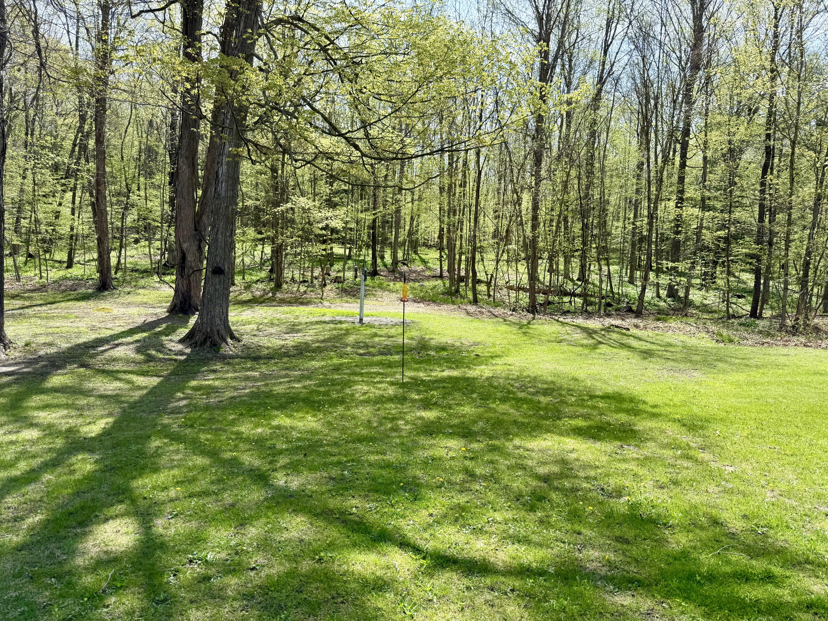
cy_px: 310
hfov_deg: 71.6
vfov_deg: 56.8
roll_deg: -1.7
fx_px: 574
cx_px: 414
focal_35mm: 24
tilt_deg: -3.6
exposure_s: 1/1271
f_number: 1.78
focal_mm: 6.76
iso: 80
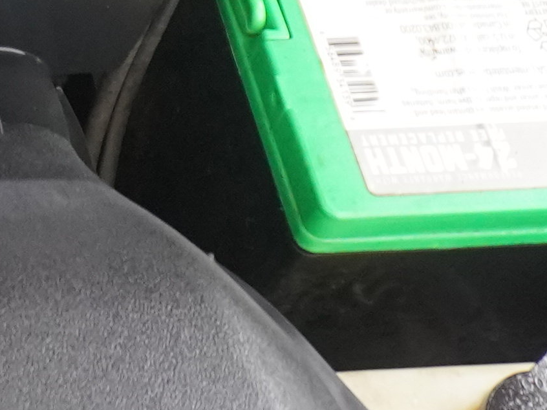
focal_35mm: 141
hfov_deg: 12.1
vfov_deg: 10.2
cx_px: -630
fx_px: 2227
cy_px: -211
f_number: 3.5
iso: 2000
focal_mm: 16
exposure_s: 1/160
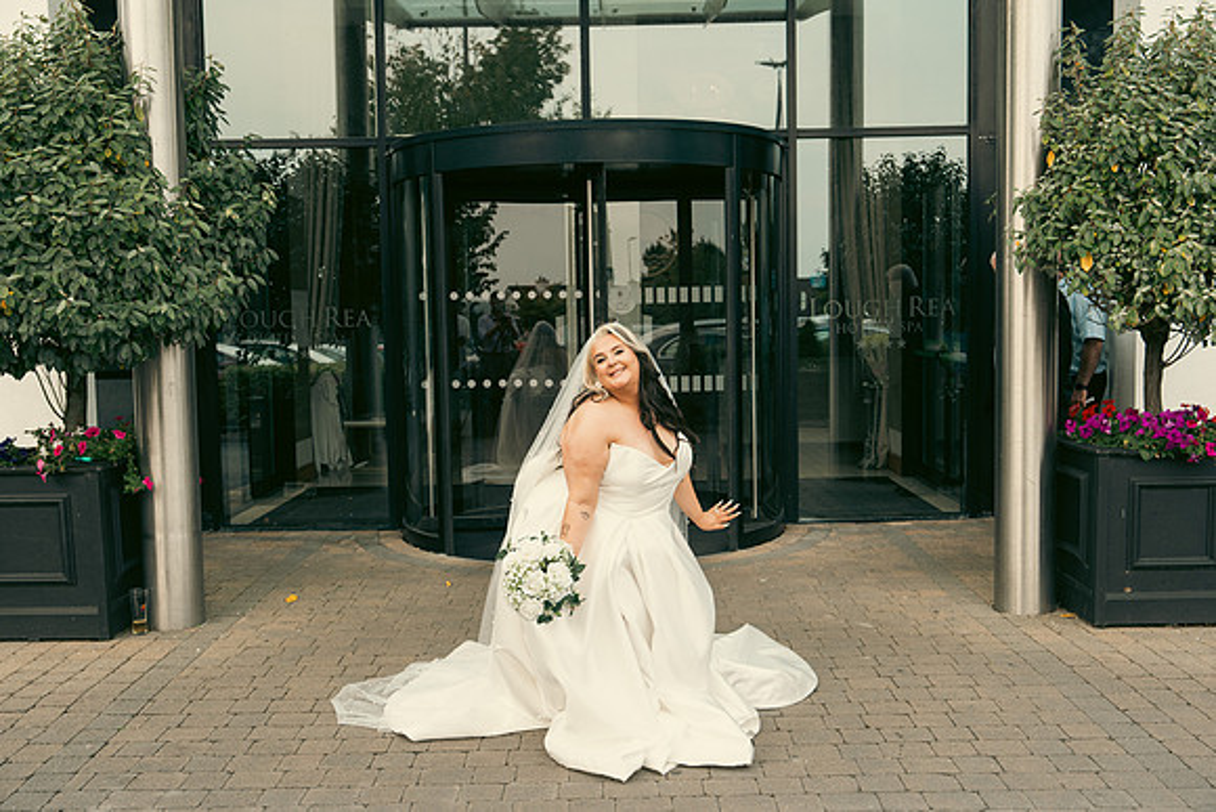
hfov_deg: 51.9
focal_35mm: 37
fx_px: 1250
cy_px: 406
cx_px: 608
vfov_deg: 36.0
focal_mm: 37
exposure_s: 1/250
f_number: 5
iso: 200
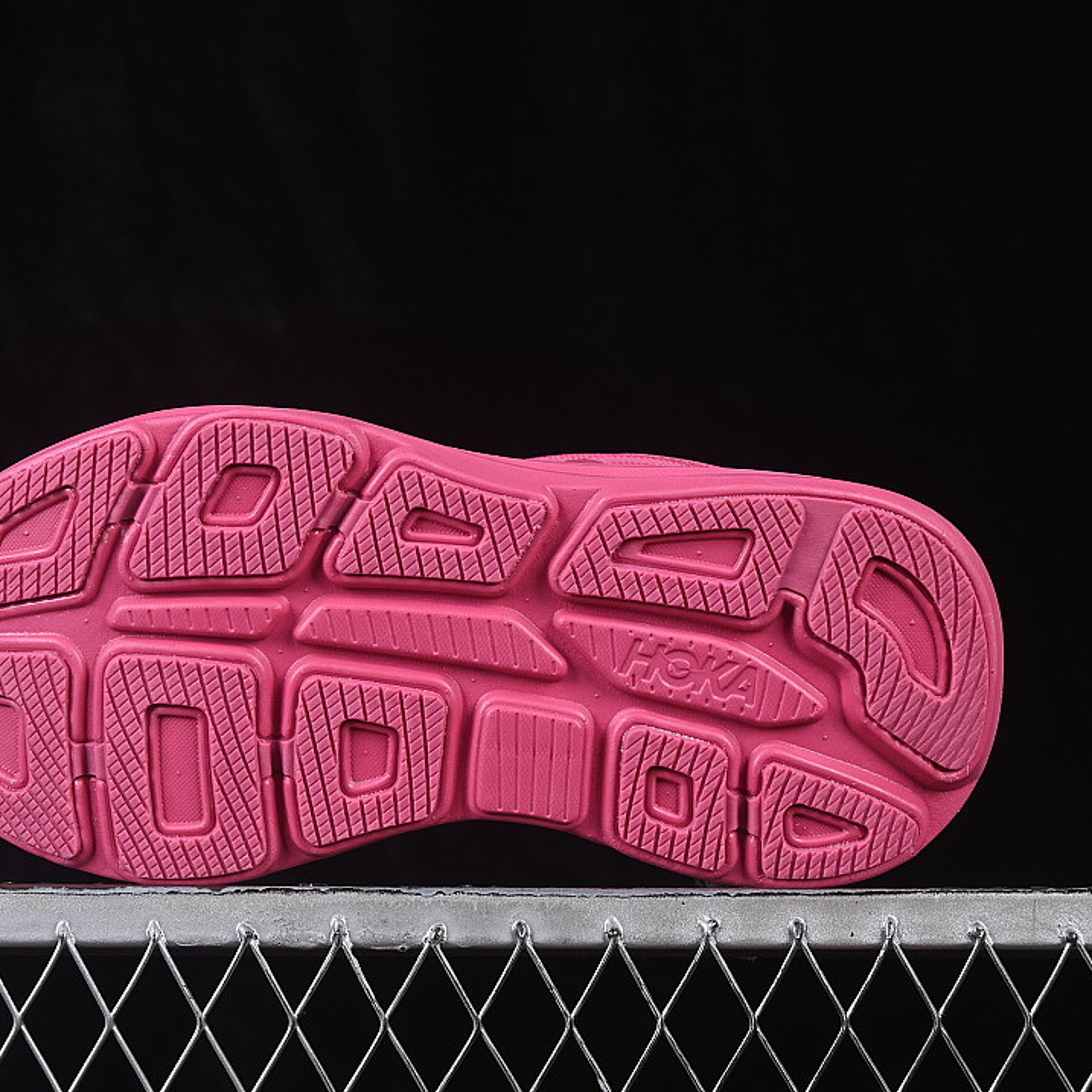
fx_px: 3426
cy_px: 545
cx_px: 443
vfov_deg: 18.1
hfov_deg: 18.1
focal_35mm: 96
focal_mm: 50
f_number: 8
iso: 160
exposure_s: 1/80
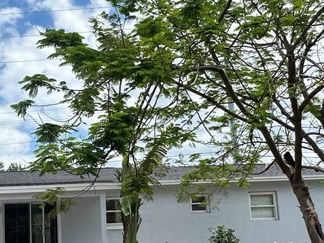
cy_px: 174
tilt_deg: +7.9
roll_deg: +2.1
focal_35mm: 47
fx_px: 440
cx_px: 64
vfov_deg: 30.5
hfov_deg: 38.9
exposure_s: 1/1233
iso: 40
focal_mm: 2.22
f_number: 2.2
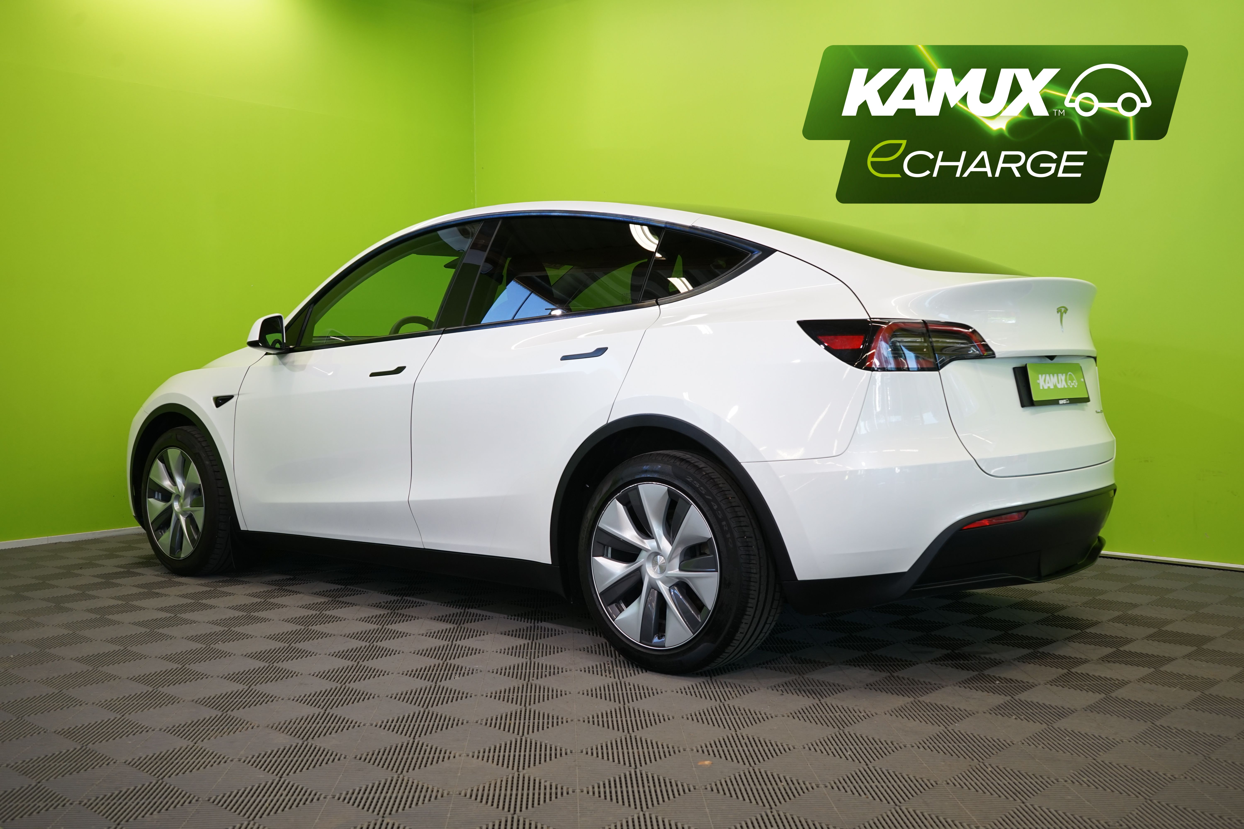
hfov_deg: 54.4
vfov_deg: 37.9
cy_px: 414
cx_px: 622
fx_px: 1209
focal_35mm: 35
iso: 500
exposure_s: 1/40
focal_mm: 35
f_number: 6.3
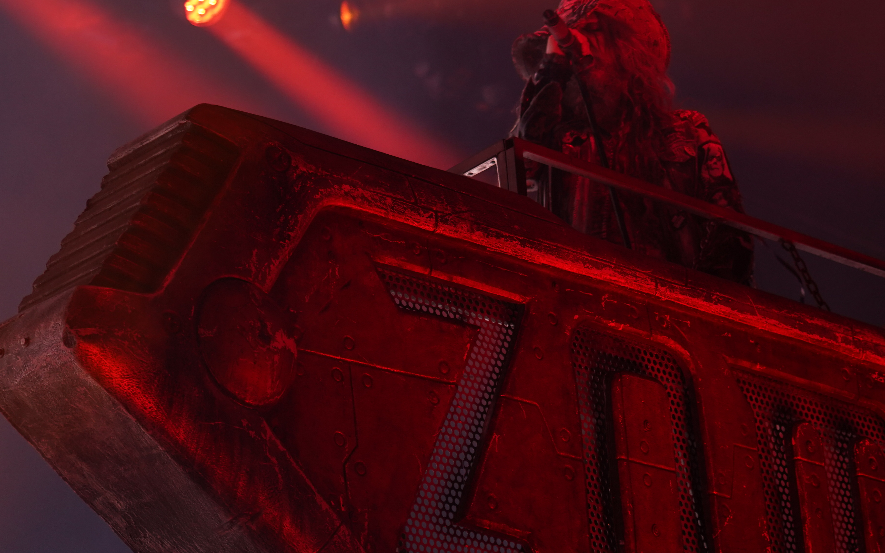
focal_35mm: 177
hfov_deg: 11.8
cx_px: 717
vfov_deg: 7.4
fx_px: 4269
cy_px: 87
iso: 1000
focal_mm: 105
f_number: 4
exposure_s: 1/125
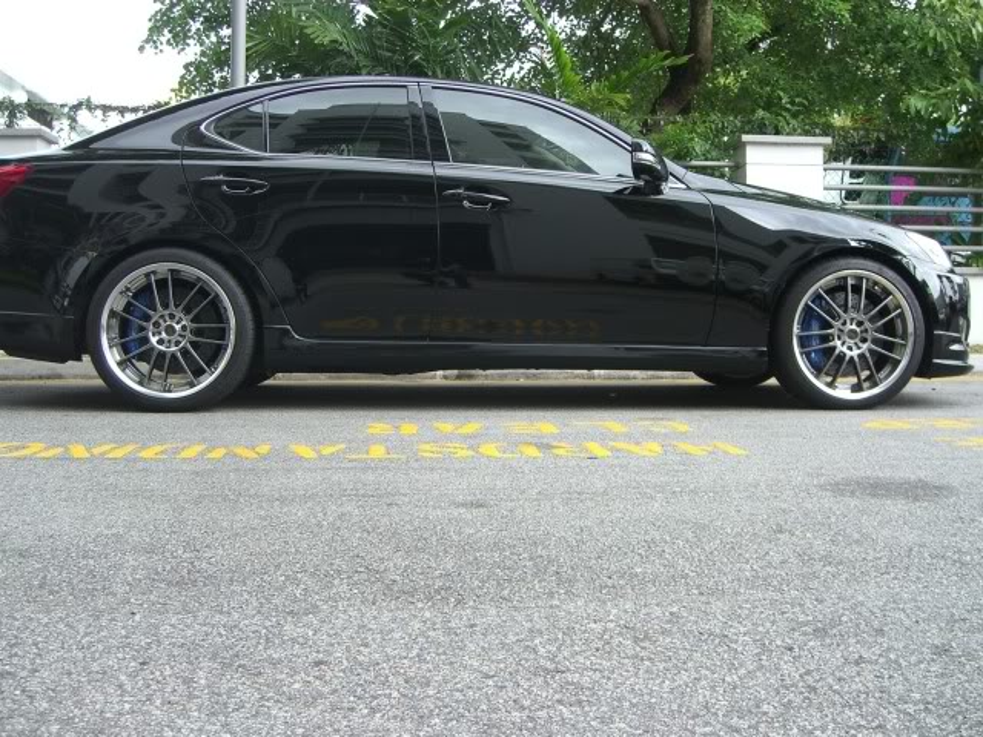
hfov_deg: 49.0
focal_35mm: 38
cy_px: 368
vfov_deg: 37.7
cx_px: 492
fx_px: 1079
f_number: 2.8
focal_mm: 7.9
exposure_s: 1/60
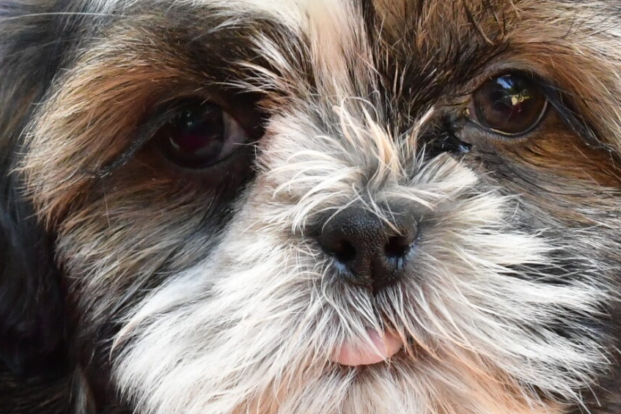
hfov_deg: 15.9
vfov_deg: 10.7
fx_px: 2191
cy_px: 375
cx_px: 20
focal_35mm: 127
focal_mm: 28
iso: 3200
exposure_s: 1/200
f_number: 10
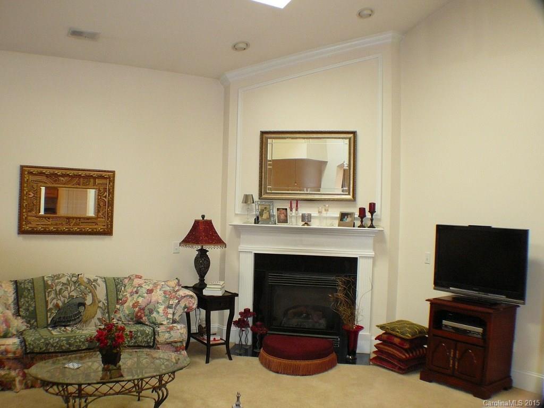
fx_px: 707
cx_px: 272
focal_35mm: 45
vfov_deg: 32.2
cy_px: 204
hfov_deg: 42.1
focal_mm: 6.7
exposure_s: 1/30
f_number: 3.2
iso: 250
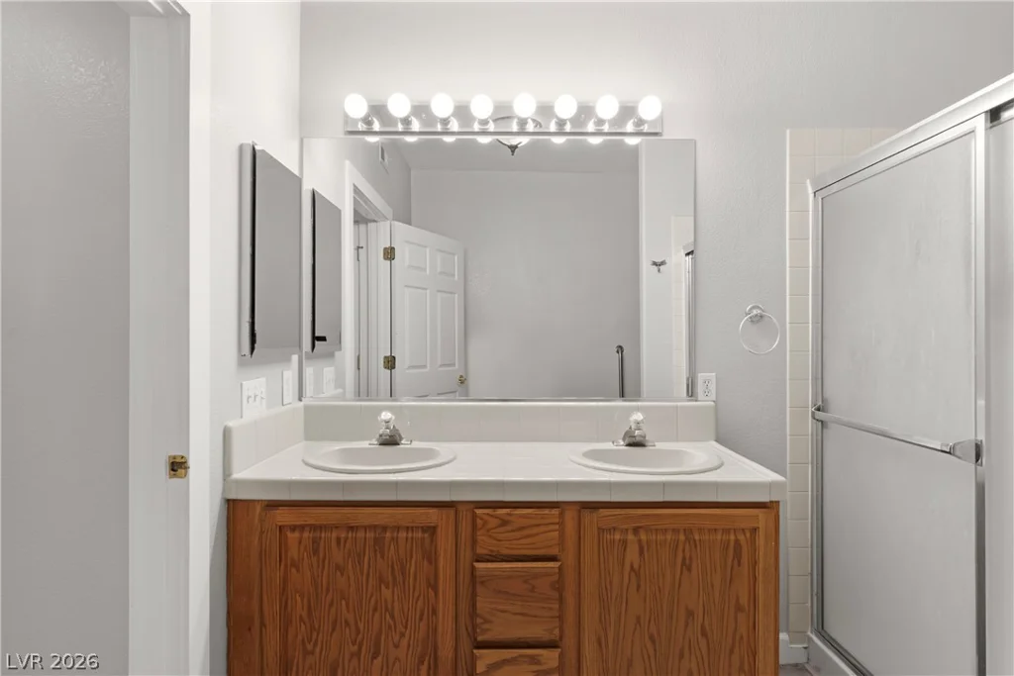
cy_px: 338
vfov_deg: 61.9
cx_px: 507
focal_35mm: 20
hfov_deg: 84.0
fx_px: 563
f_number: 8
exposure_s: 1/6
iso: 400
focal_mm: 20
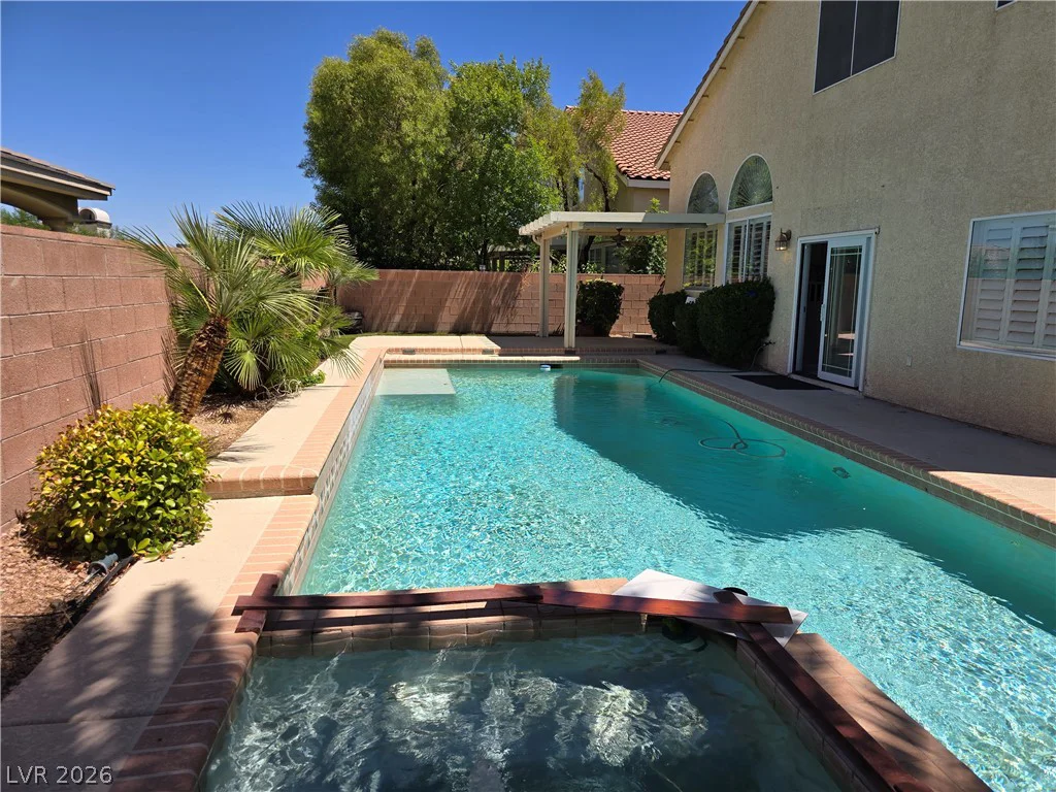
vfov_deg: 58.9
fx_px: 702
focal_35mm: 23
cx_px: 528
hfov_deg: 73.9
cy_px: 396
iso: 12
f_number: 1.7
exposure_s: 1/997
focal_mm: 6.3
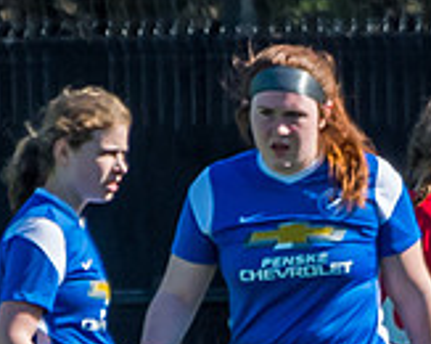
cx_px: 555
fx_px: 34196
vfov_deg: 0.6
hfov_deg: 0.7
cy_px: 720
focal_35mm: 2684
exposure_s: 1/3200
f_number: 4
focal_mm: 280
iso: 400
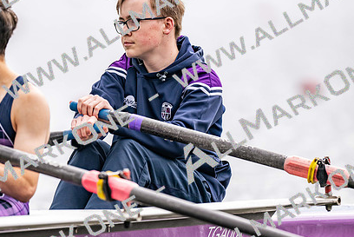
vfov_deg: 1.6
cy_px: 102
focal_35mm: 852
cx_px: 109
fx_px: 8387
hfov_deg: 2.4
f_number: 4
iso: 360
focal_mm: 600
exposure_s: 1/2500
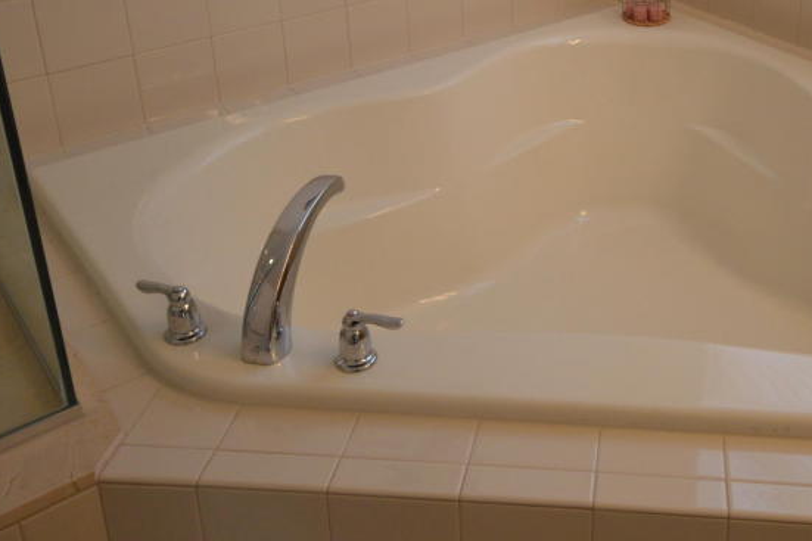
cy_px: 47
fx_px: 992
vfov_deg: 29.2
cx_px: 615
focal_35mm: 44
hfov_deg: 43.0
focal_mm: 14
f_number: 4.8
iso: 720
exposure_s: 1/60
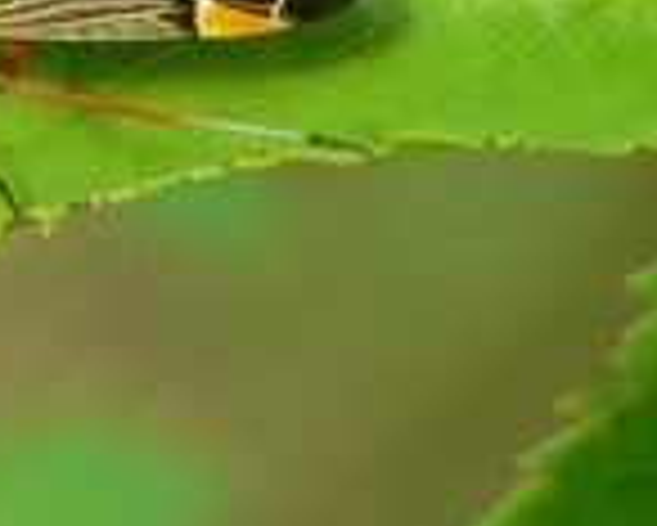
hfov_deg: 4.5
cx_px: 302
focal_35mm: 432
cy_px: -157
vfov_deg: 3.6
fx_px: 8406
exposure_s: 1/125
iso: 80
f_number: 3.3
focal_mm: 16.7
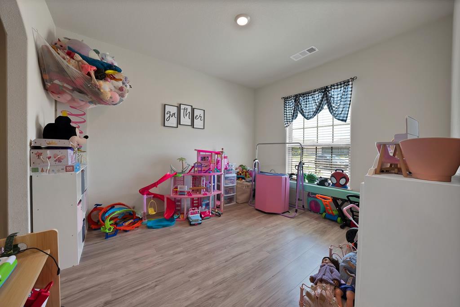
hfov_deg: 112.6
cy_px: 154
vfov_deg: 90.0
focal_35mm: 12
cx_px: 230
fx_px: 153
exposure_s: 1/15
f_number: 9
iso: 640
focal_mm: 12
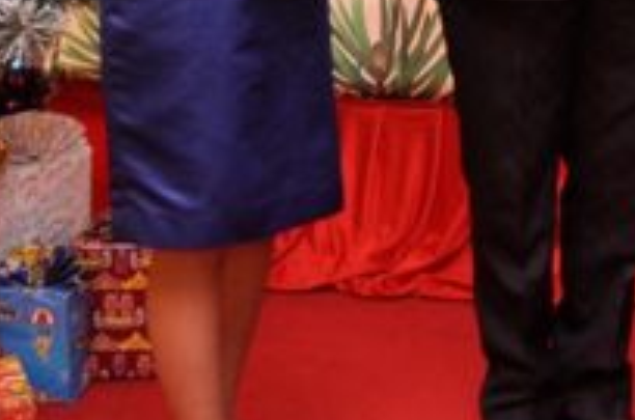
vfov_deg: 15.0
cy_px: -72
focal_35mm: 88
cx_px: 854
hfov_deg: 20.9
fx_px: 1544
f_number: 7.1
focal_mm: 17
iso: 400
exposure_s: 1/40
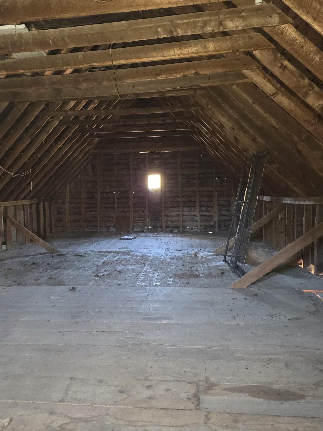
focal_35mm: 31
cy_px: 215
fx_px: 386
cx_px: 124
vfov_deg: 58.4
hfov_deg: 45.1
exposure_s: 1/12
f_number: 1.7
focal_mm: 6.25
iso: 1000
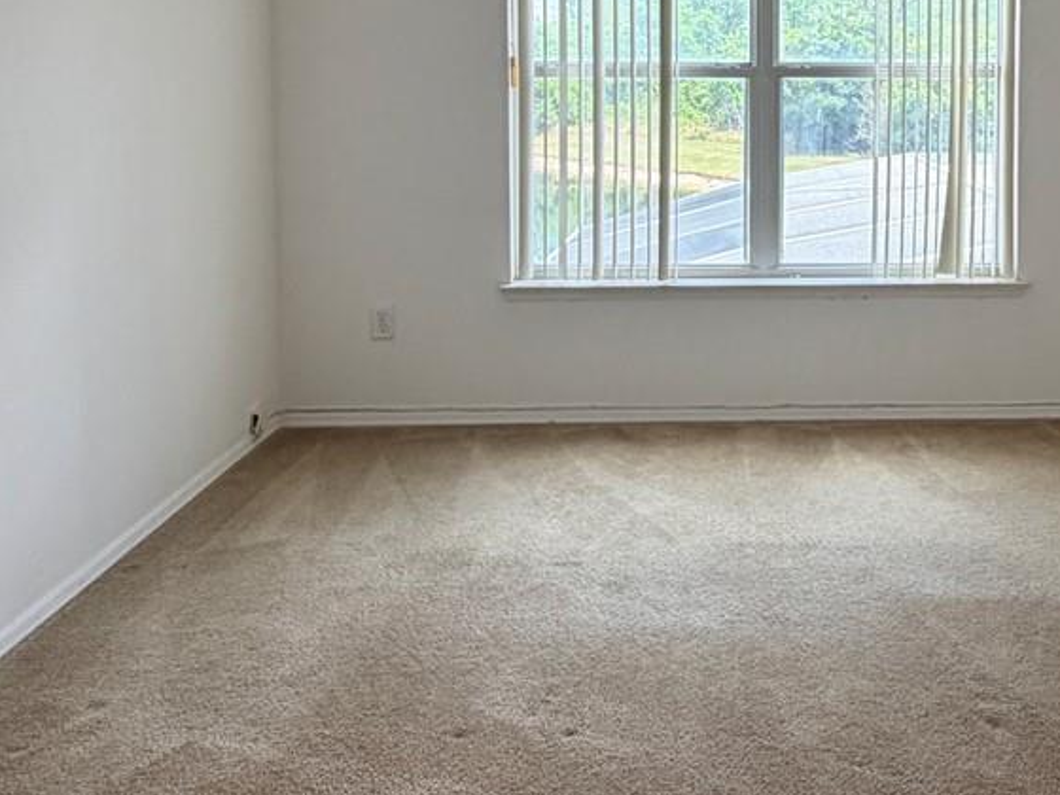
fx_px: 1225
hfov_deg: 45.3
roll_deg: -0.1
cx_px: 786
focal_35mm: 40
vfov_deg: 34.5
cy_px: 127
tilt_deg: -3.0
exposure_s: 1/121
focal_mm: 2.22
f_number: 2.2
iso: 64
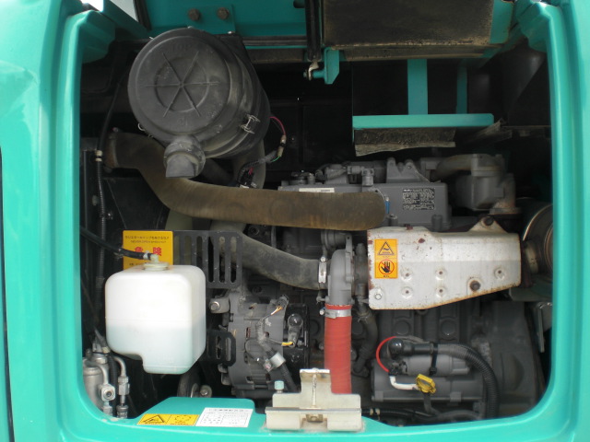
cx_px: 295
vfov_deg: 37.7
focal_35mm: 38
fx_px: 648
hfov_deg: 49.0
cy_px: 221
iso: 64
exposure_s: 1/125
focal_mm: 6.3
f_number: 3.1
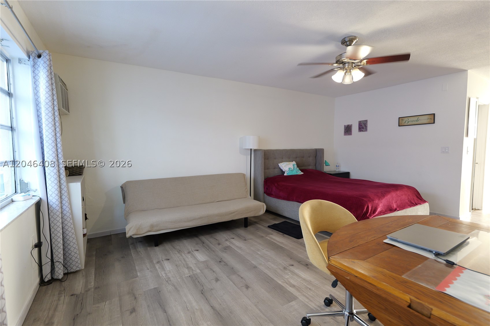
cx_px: 245
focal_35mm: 17
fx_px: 231
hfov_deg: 93.3
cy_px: 163
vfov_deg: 70.4
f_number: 4.3
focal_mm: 17
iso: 2000
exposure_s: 1/60
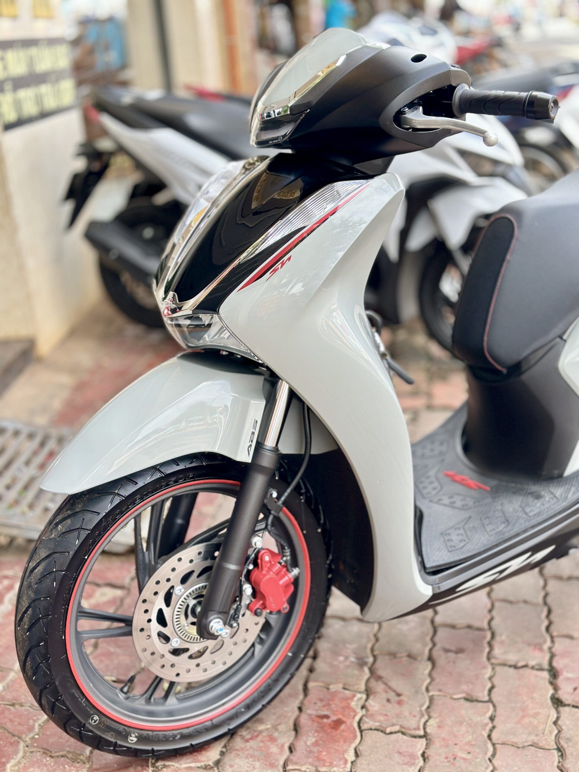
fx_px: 1070
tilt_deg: -17.4
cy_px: 386
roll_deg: +4.7
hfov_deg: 30.3
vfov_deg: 39.7
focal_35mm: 48
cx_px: 290
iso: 80
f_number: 1.78
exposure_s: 1/424
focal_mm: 6.86
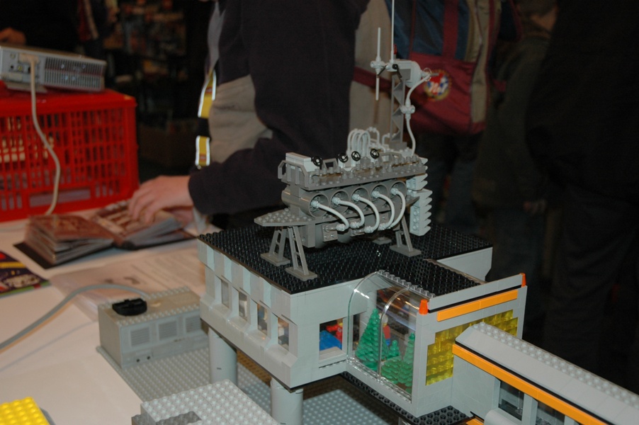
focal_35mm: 46
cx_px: 320
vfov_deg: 28.9
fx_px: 825
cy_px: 212
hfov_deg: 42.4
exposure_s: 1/60
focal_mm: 31
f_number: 4
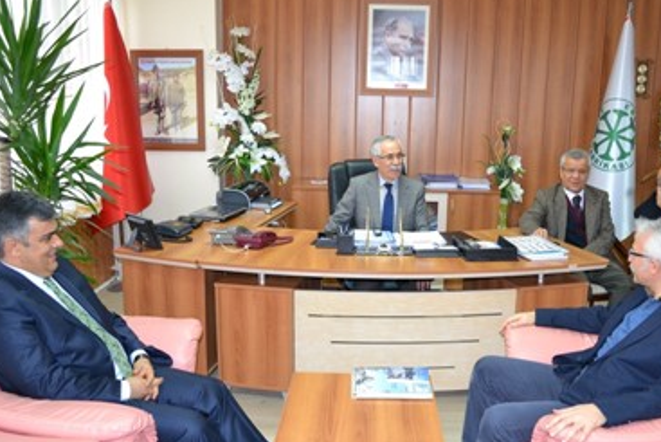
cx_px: 364
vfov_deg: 40.0
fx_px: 606
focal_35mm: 33
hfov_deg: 57.1
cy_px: 228
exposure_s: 1/60
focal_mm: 18
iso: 1000
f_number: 3.5
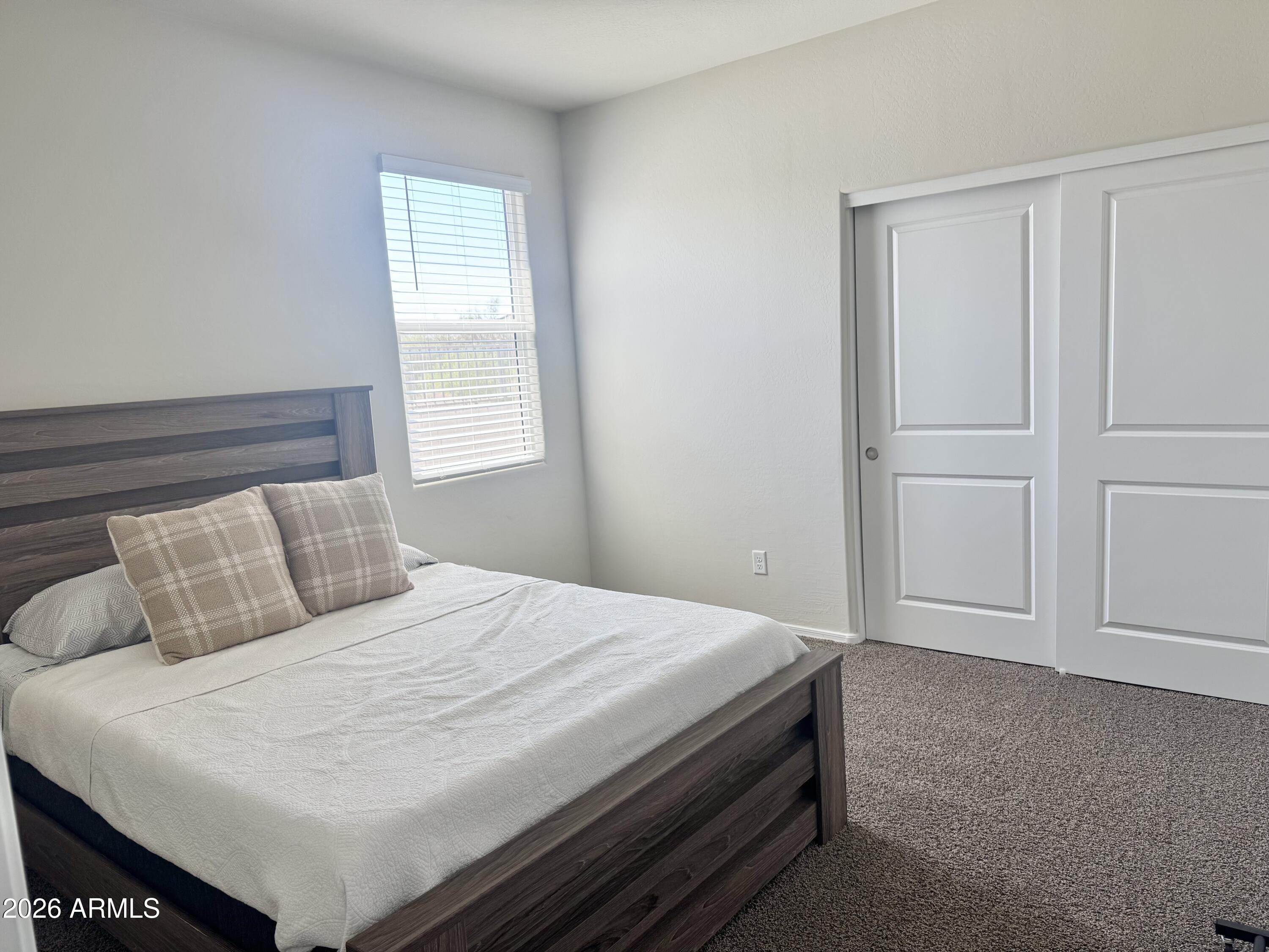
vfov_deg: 56.8
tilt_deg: -7.6
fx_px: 880
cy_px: 476
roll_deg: +4.0
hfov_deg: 71.6
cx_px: 634
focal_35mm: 24
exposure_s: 1/148
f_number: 1.78
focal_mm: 6.76
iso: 64
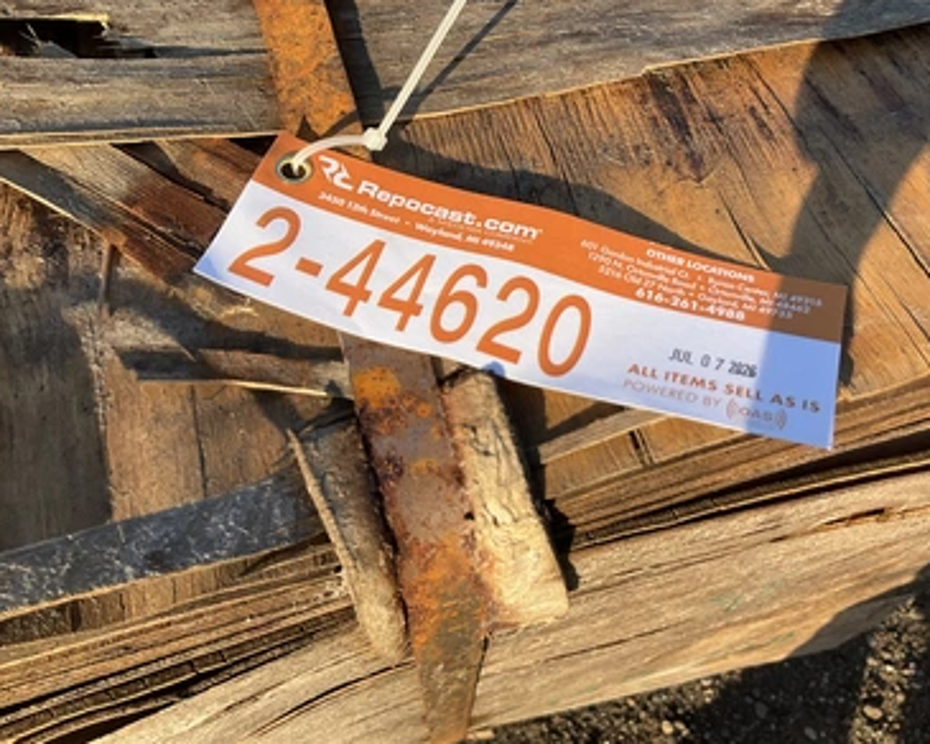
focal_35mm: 31
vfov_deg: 47.1
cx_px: 499
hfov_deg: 57.1
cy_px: 372
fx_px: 853
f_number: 1.8
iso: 25
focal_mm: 3
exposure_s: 1/770
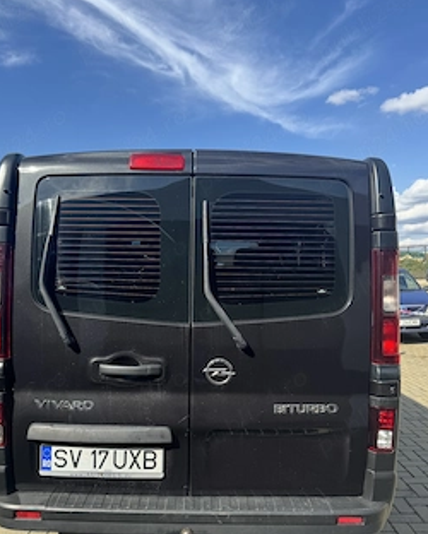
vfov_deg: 58.4
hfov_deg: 48.5
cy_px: 310
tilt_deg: -3.4
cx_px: 192
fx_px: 475
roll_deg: +1.9
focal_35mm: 30
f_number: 1.78
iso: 80
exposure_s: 1/2331
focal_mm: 6.76
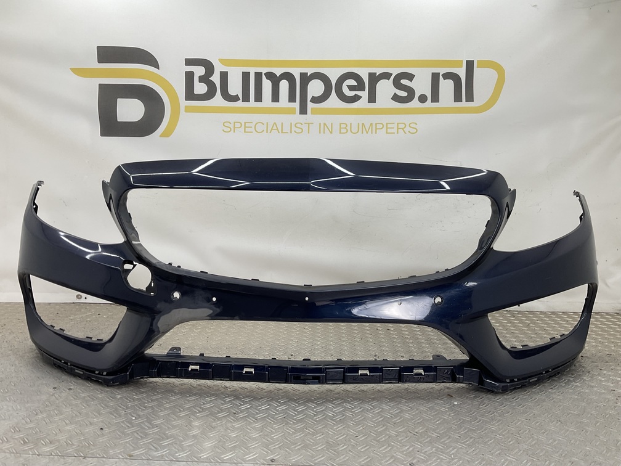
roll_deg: -1.7
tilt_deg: -6.3
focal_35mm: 29
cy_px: 233
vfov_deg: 48.2
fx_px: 520
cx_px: 310
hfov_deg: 61.7
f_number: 1.8
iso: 20
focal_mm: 3
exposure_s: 1/120
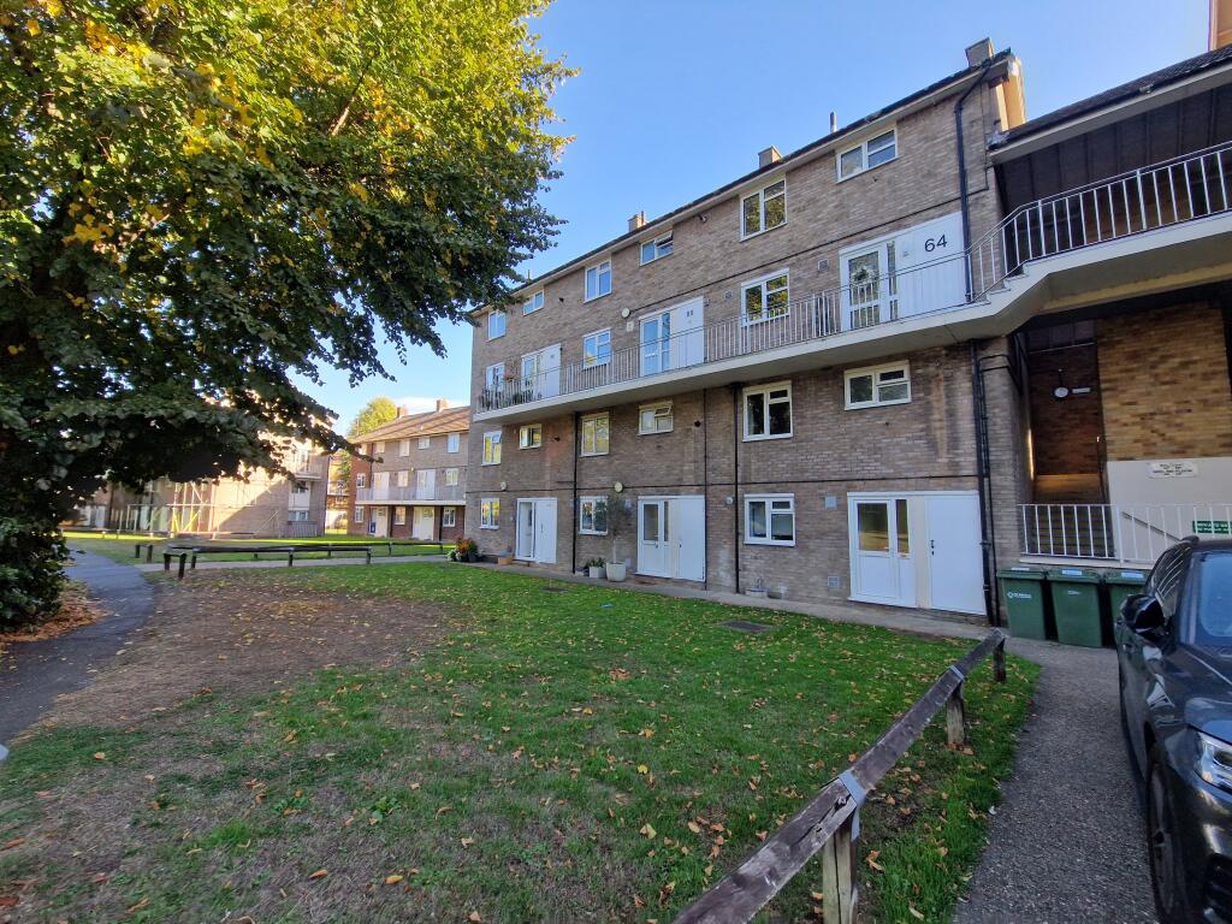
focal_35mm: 13
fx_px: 463
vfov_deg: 89.9
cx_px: 616
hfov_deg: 106.2
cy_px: 462
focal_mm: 2.2
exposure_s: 1/319
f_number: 2.2
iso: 50
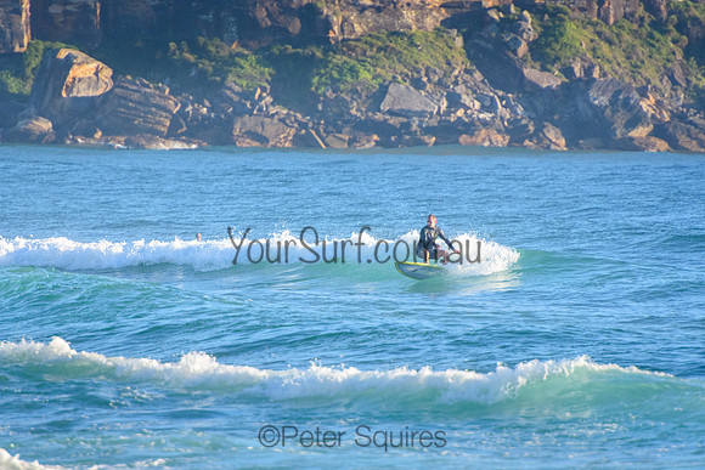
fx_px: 11752
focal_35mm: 600
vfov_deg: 2.3
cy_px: 235
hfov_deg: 3.4
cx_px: 352
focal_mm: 400
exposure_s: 1/2500
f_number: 5.6
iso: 1000
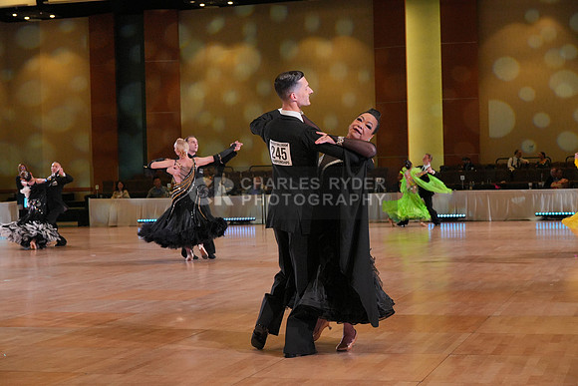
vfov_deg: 19.5
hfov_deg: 28.8
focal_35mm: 70
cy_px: 193
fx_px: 1124
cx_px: 289
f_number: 7.1
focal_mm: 70
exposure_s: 1/400
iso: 4000
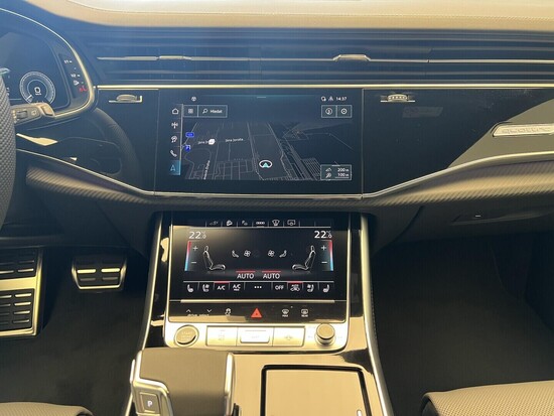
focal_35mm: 26
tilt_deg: -27.7
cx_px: 277
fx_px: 416
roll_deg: +0.8
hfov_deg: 67.3
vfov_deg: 53.1
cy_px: 208
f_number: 1.5
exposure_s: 1/51
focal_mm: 5.7
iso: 250
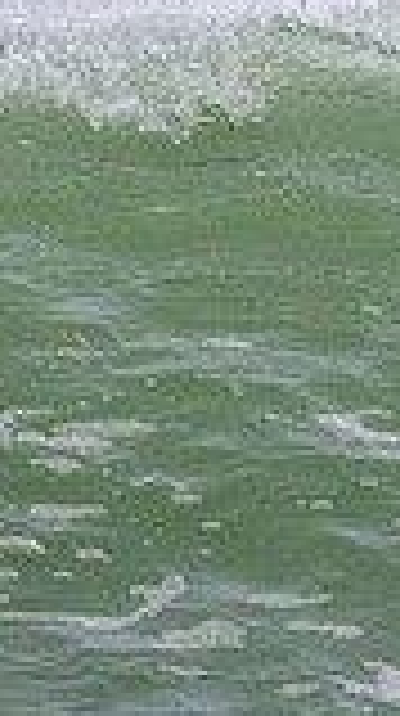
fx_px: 71522
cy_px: 349
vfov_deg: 0.6
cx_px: 1310
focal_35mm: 3779
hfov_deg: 0.3
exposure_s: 1/3200
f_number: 11
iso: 4000
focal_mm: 800
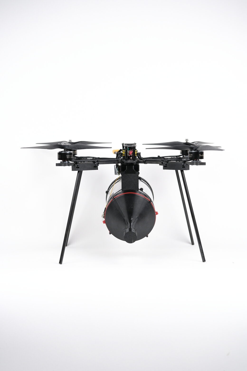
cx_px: 124
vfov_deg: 24.2
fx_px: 864
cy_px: 186
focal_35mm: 84
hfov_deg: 16.3
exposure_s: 1/200
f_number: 3.6
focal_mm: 56
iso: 1000
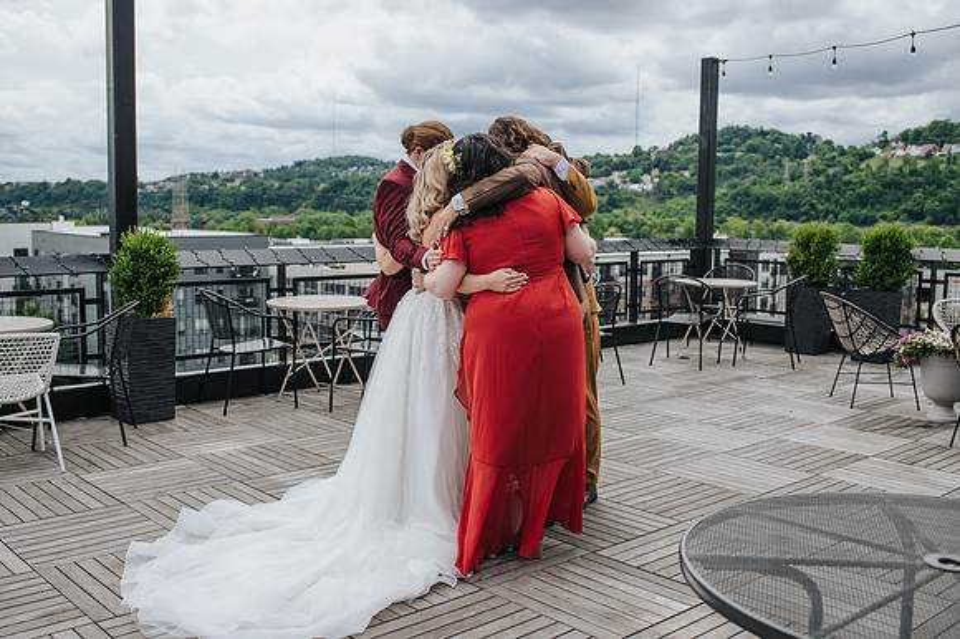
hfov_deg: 51.4
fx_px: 997
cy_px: 319
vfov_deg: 35.5
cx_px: 459
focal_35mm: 37
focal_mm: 35
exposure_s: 1/1250
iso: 125
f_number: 3.5
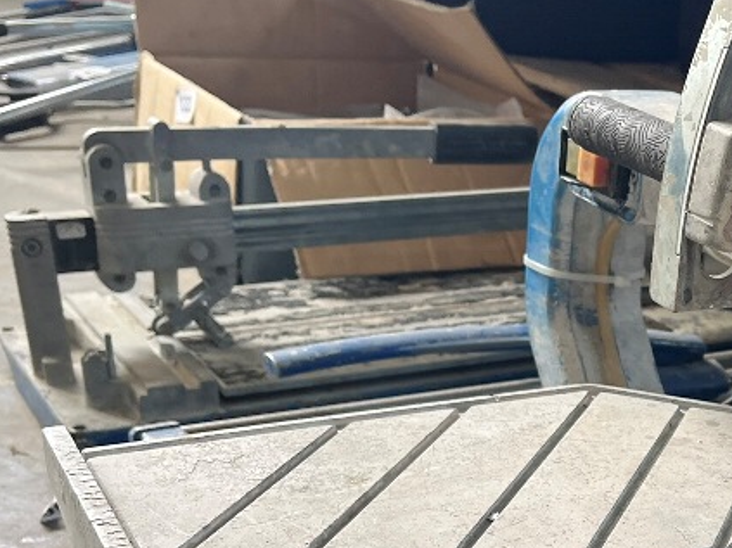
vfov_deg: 22.5
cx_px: 675
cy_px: 534
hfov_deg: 29.3
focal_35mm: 63
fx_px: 1332
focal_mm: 5.1
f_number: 1.6
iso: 100
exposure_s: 1/121
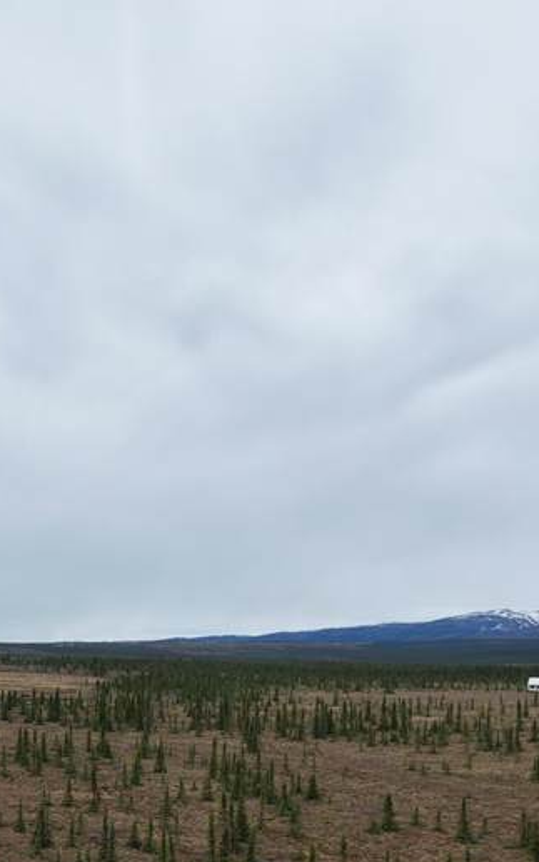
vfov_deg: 45.3
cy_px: 664
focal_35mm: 42
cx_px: 8
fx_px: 987
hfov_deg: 28.7
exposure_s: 1/1500
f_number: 2.2
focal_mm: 3.05
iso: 240
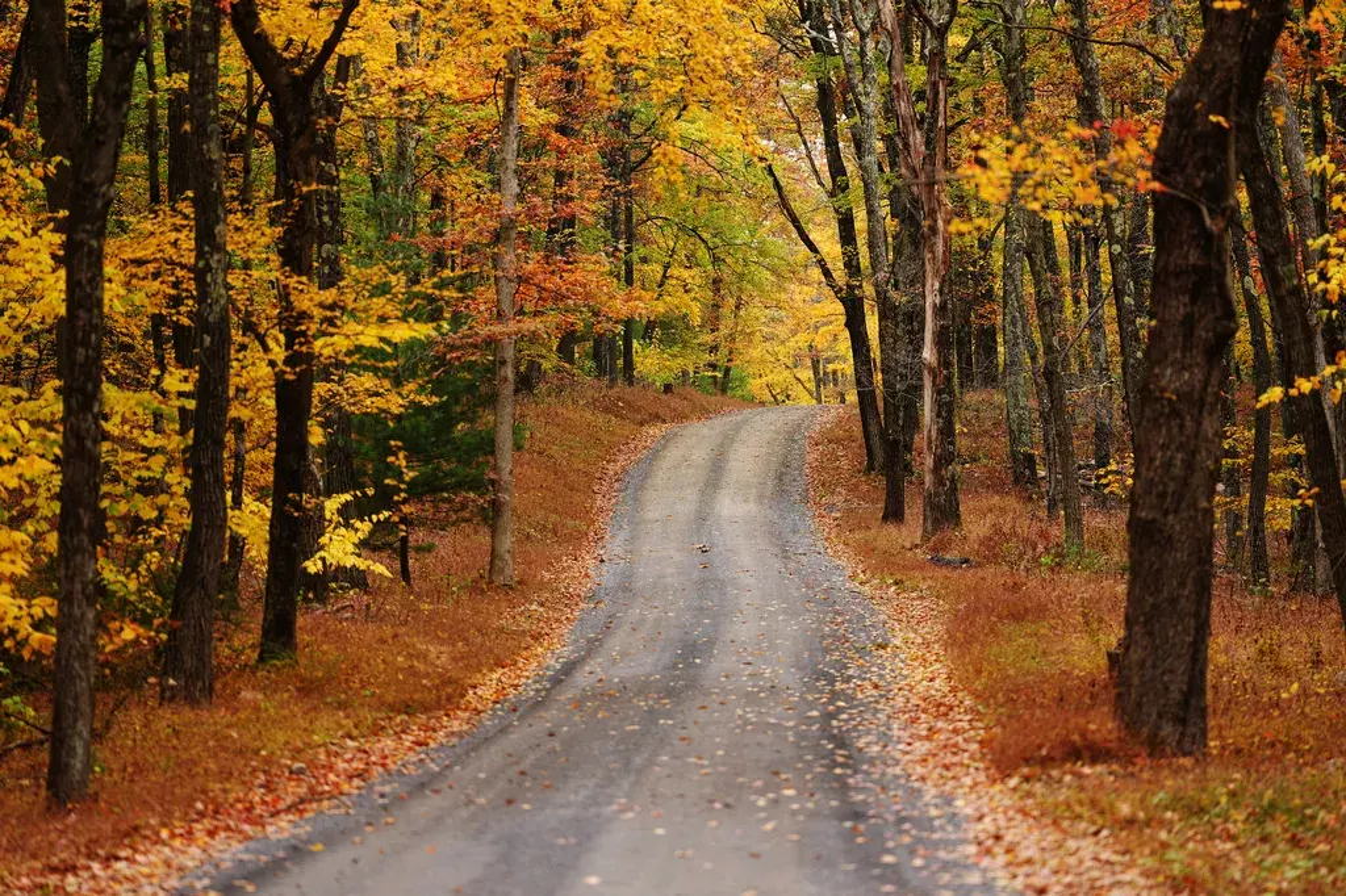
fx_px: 6242
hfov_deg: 12.3
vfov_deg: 8.2
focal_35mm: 167
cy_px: 448
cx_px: 673
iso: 160
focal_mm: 167
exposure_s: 1/160
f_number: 2.8
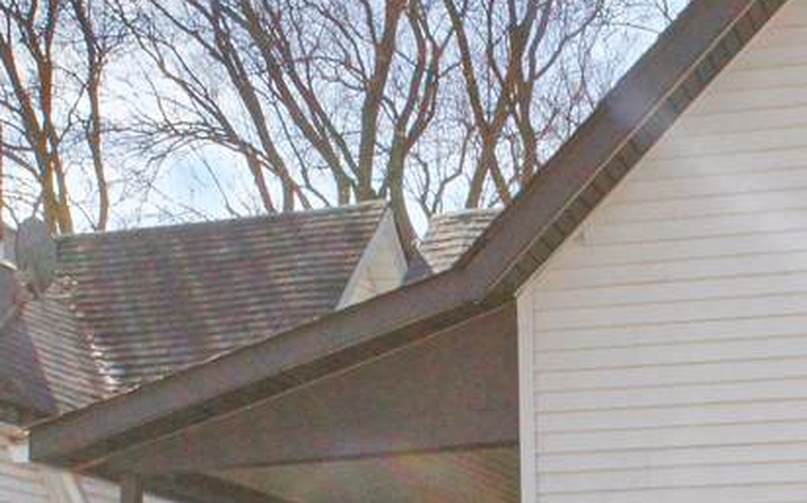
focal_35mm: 76
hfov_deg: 26.7
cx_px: 627
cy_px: 603
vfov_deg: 16.4
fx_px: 1671
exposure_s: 1/160
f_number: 22
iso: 800
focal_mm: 16
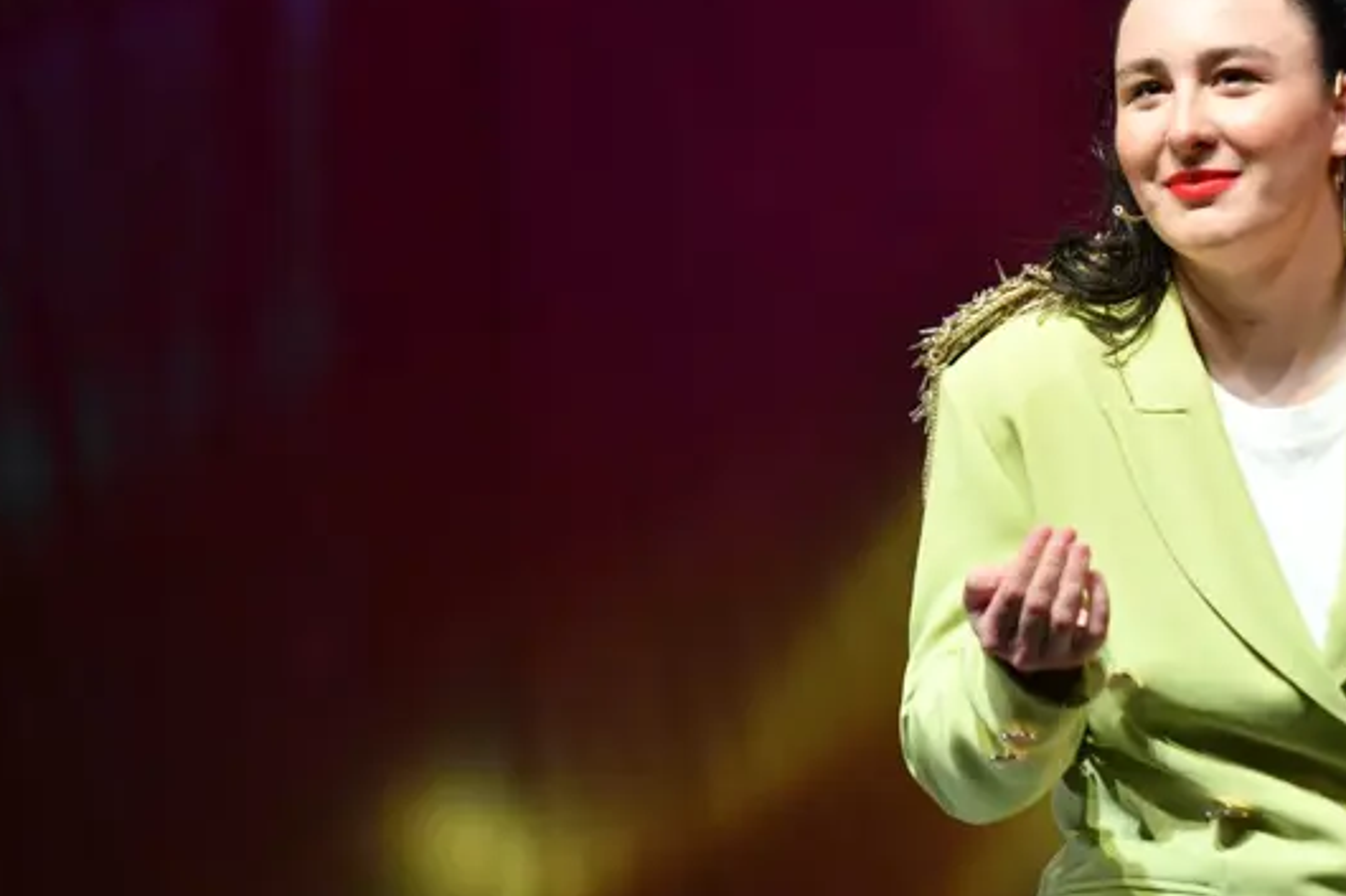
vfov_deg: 4.1
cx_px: 1079
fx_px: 12409
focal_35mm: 332
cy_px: 345
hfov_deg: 6.2
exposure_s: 1/500
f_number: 2.8
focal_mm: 200
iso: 2500
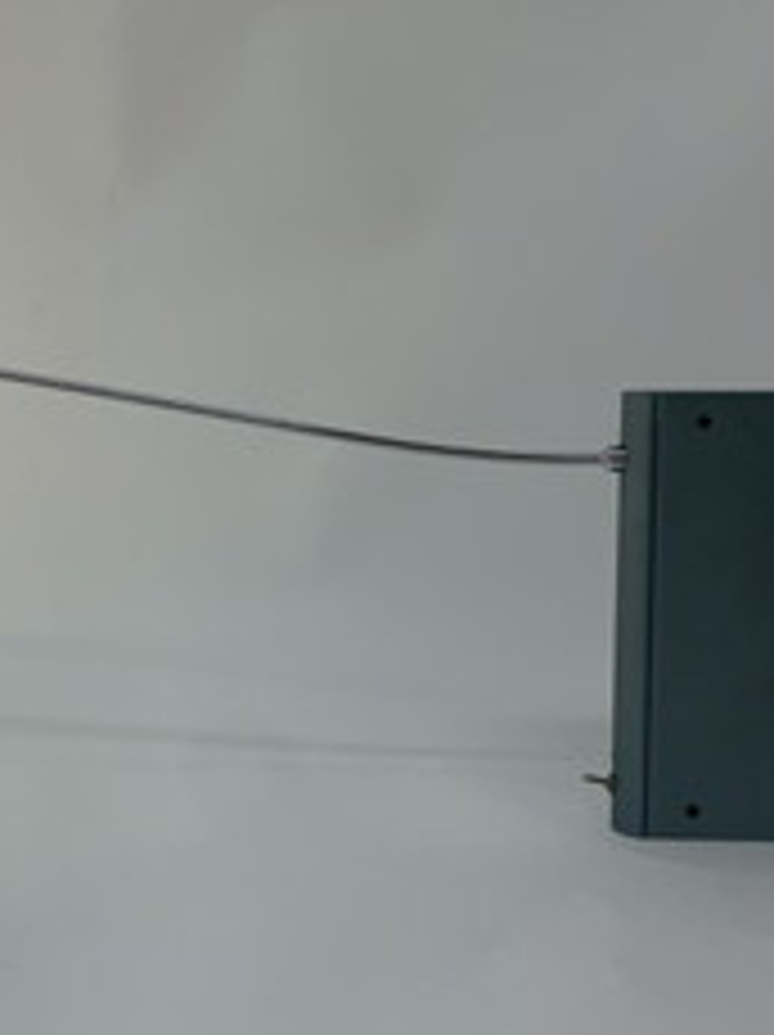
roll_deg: +0.3
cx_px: 22
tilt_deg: -4.0
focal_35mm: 58
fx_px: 1732
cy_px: 526
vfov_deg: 33.3
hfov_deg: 24.2
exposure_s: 1/108
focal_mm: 4.25
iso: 25
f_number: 1.8
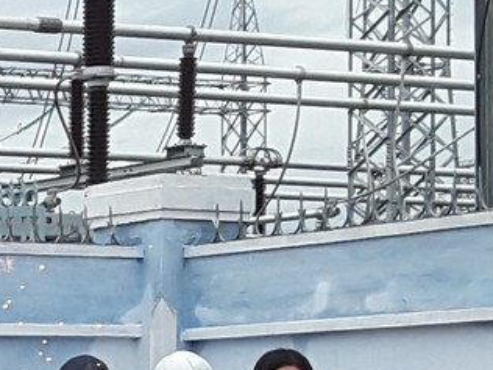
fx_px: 2791
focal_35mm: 196
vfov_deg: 7.5
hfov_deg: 8.9
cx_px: -771
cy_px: 462
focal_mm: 2.9
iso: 40
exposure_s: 1/1308
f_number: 1.9
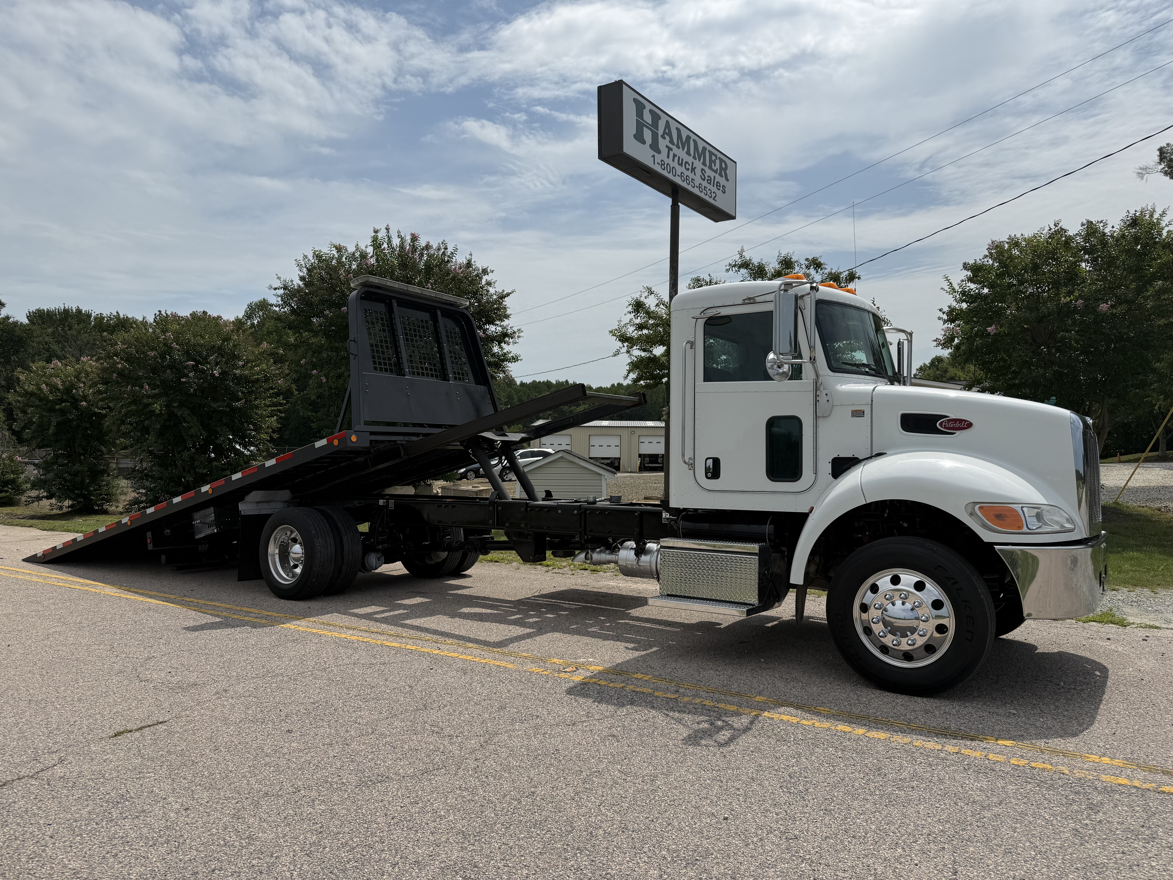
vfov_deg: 56.8
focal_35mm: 24
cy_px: 440
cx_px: 586
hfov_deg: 71.6
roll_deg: -1.0
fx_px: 813
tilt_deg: +0.0
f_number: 1.78
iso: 80
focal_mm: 6.76
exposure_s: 1/11905
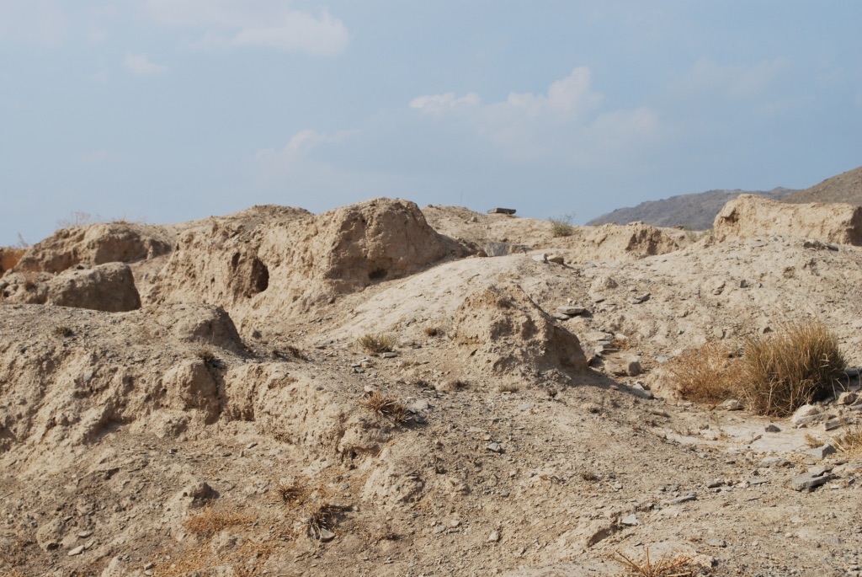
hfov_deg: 33.4
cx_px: 431
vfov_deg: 22.7
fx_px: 1438
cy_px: 288
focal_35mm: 60
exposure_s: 1/320
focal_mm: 40
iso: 100
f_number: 9
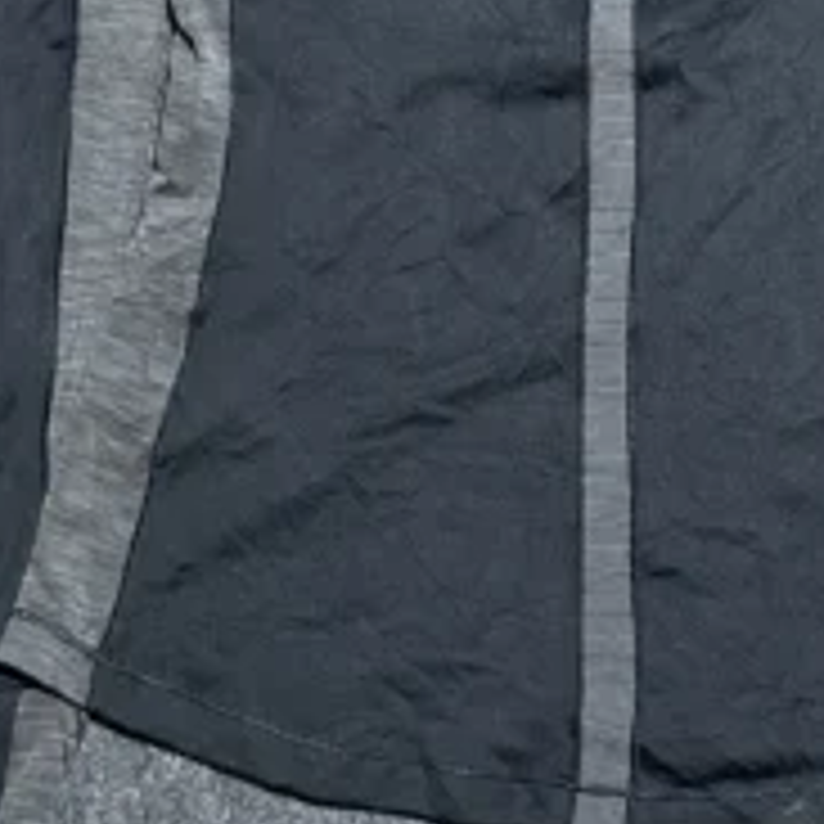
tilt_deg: -54.1
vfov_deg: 25.2
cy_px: 142
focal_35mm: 67
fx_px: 1804
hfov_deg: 25.5
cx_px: 599
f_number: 1.6
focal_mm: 4.2
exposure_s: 1/50
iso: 160
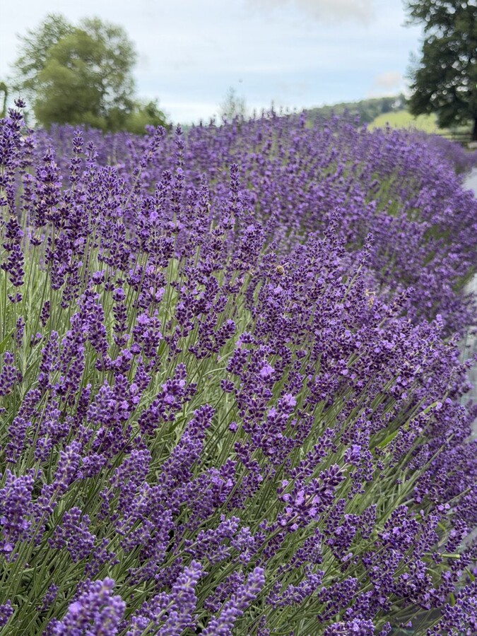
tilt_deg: -6.7
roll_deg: +0.1
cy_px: 318
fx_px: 882
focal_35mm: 48
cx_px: 238
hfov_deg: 30.3
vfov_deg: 39.7
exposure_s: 1/810
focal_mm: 6.76
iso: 100
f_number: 1.78
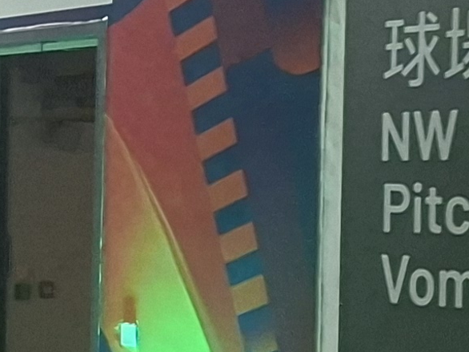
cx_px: -1124
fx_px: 2126
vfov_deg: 9.4
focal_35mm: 157
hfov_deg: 9.0
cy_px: 361
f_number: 1.8
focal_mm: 5.54
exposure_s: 1/100
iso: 100
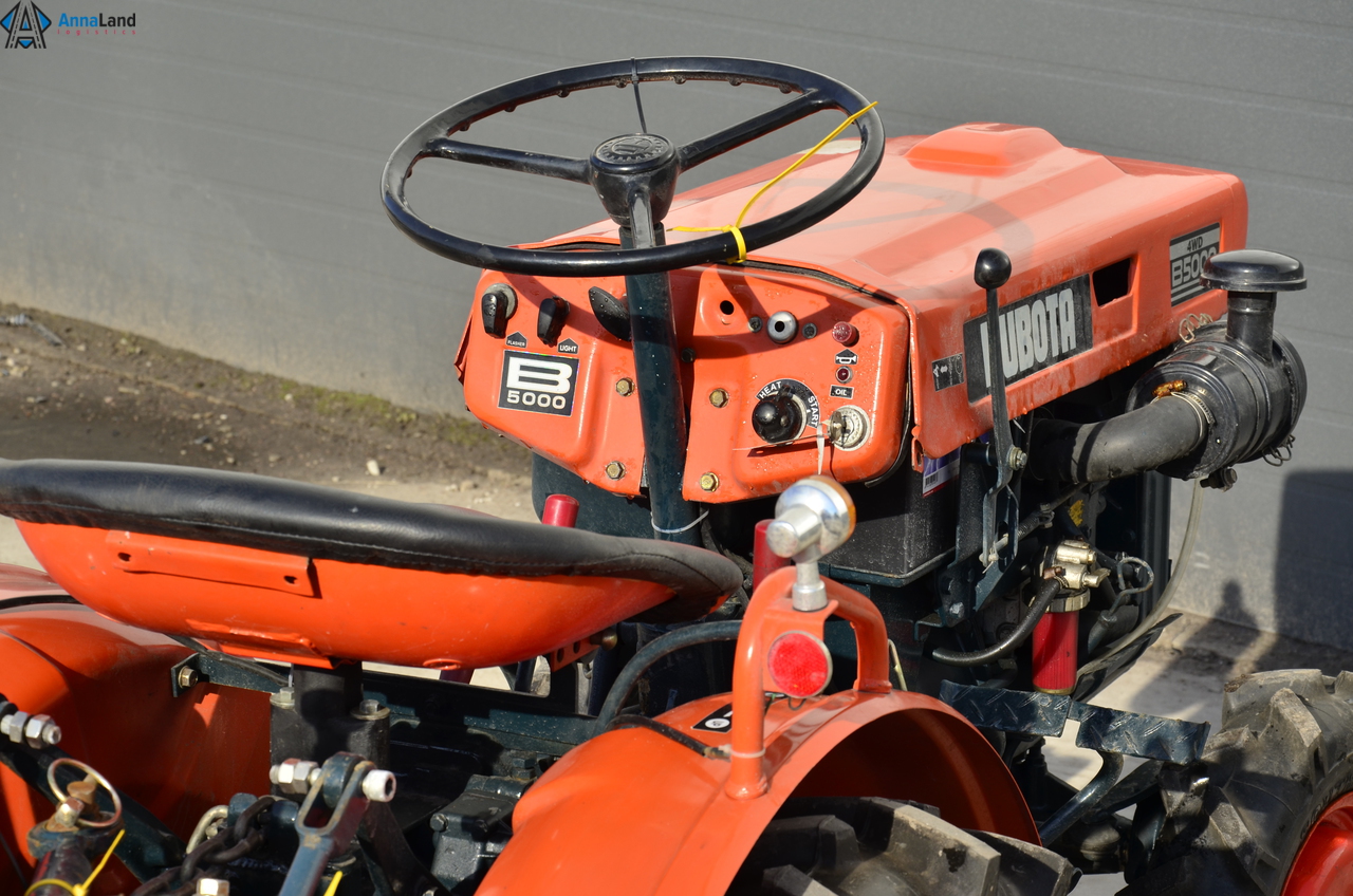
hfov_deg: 19.5
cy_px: 448
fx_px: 3938
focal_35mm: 105
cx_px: 676
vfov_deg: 13.0
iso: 125
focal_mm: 70
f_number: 10
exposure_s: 1/250
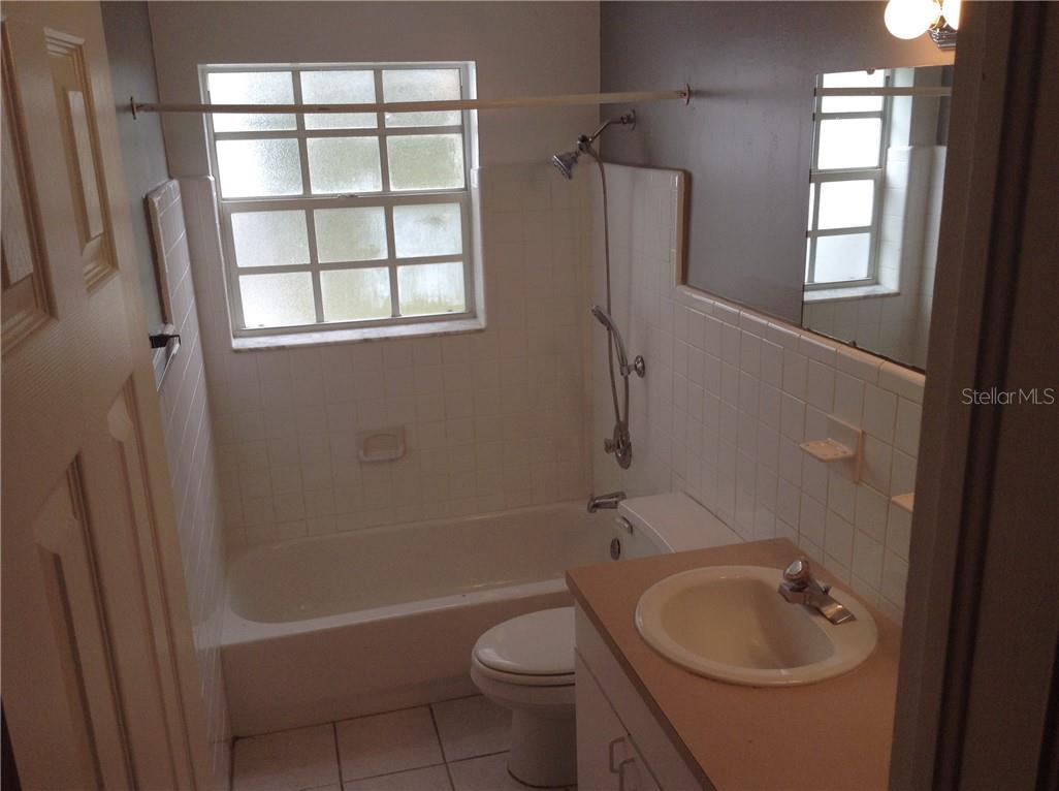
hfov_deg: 55.4
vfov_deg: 42.8
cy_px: 396
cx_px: 530
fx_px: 1008
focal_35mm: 33
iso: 40
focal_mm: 3.3
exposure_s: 1/100
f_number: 2.4
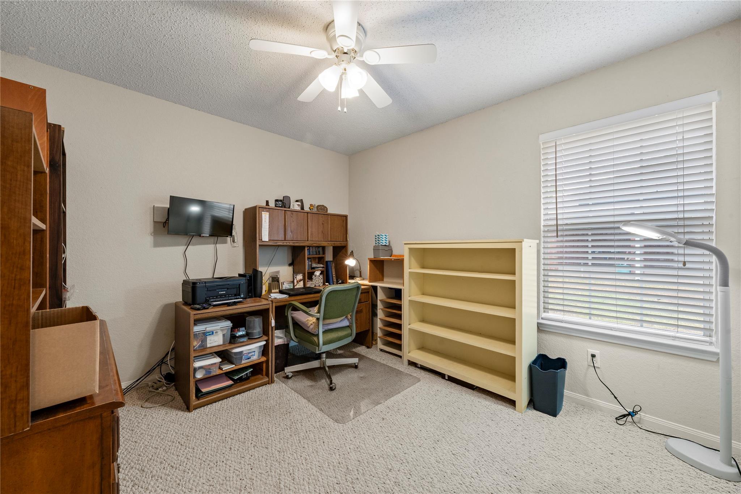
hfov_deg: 104.3
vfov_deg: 81.2
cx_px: 370
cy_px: 247
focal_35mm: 14
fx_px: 288
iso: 160
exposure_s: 1/4
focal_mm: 14
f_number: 11
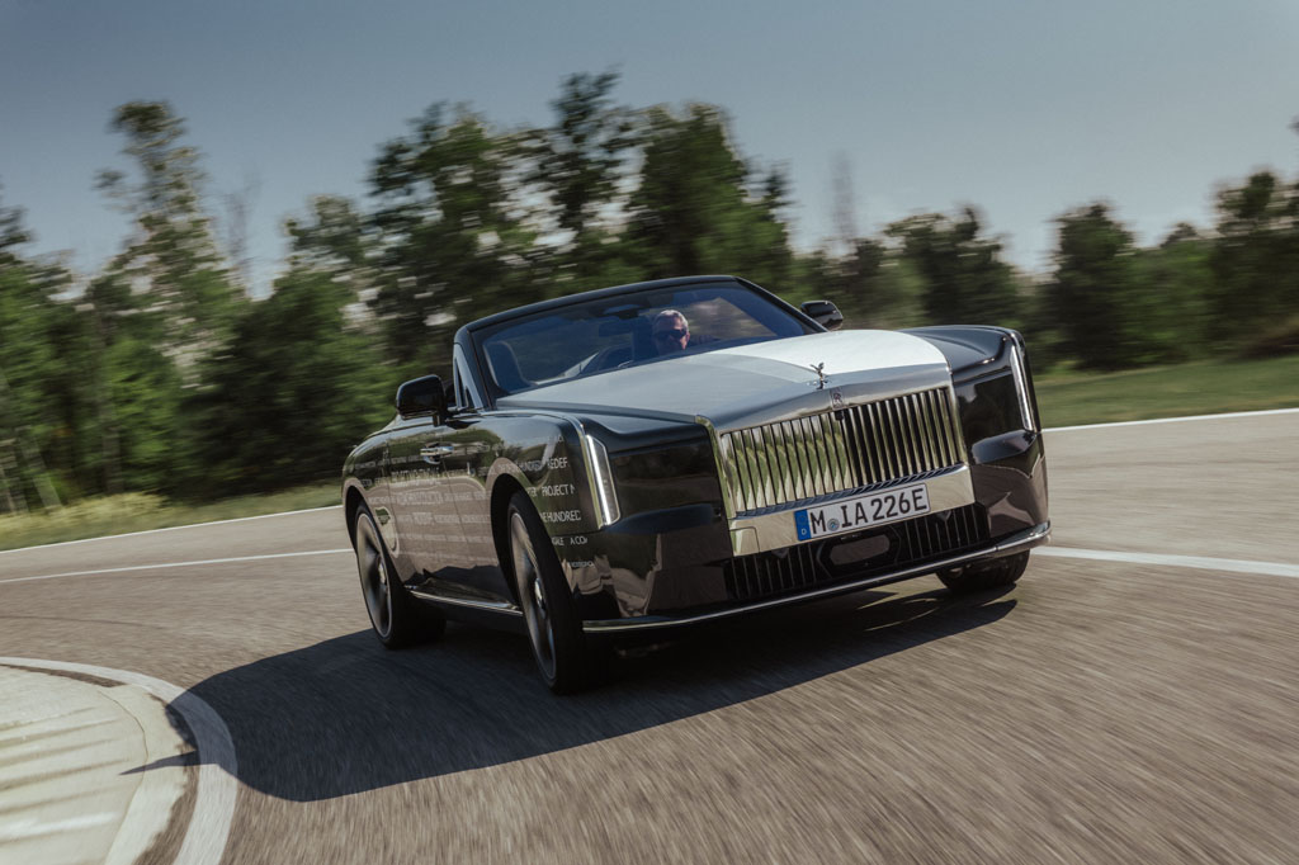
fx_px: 2128
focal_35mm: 59
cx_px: 650
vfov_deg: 23.0
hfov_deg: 33.9
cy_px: 432
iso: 50
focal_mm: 59
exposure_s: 1/25
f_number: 11
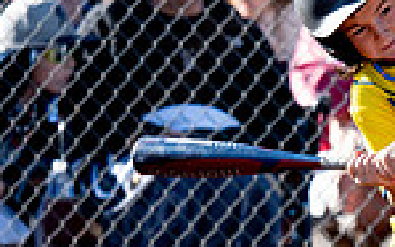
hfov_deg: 1.5
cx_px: 610
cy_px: 201
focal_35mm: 1432
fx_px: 15410
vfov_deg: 0.9
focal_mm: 360
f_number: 6
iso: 1250
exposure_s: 1/1600
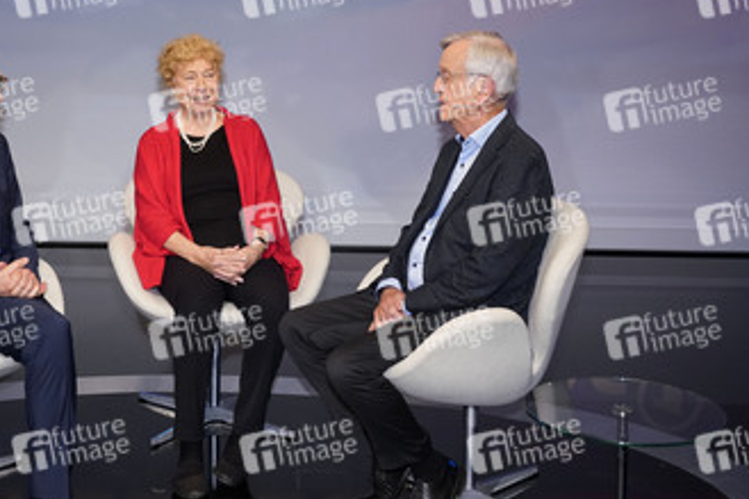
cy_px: 162
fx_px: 998
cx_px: 238
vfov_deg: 27.9
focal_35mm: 48
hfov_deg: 40.5
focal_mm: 35
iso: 2000
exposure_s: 1/160
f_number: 5
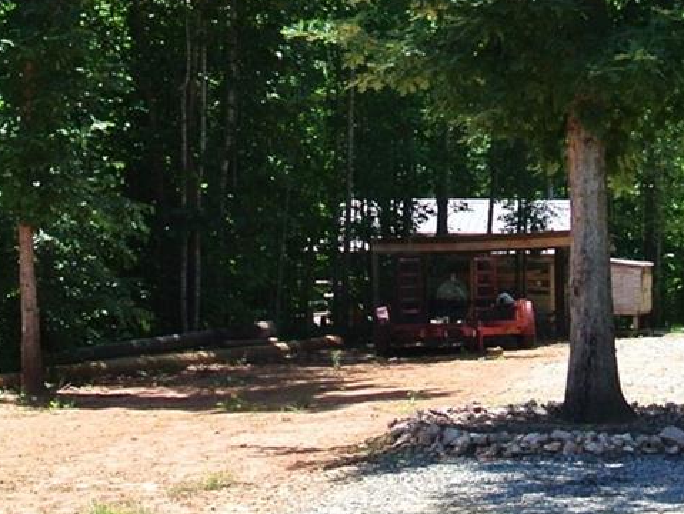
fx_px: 2195
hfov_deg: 17.6
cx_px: 551
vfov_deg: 13.3
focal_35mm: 111
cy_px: 181
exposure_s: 1/320
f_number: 4
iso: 100
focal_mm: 10
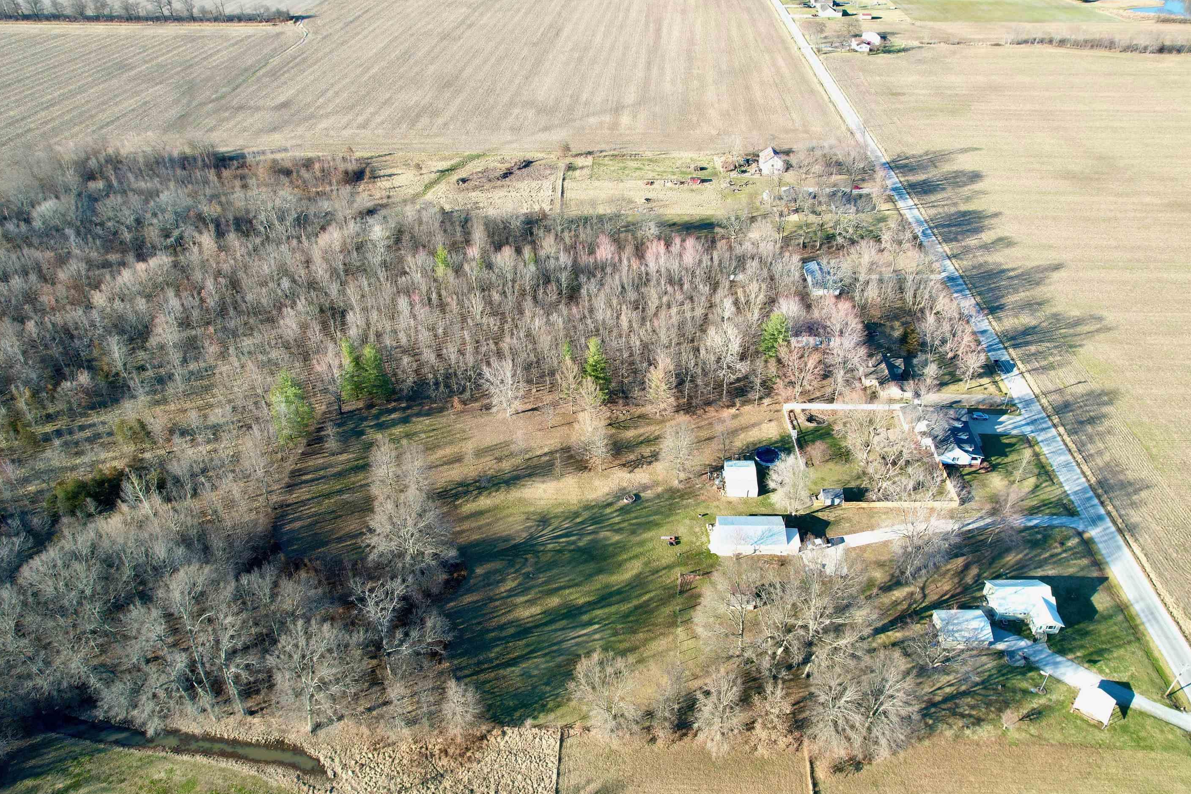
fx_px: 794
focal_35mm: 24
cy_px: 398
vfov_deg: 53.1
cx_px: 612
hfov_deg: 73.7
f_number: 2.8
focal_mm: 8.38
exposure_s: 1/640
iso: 100
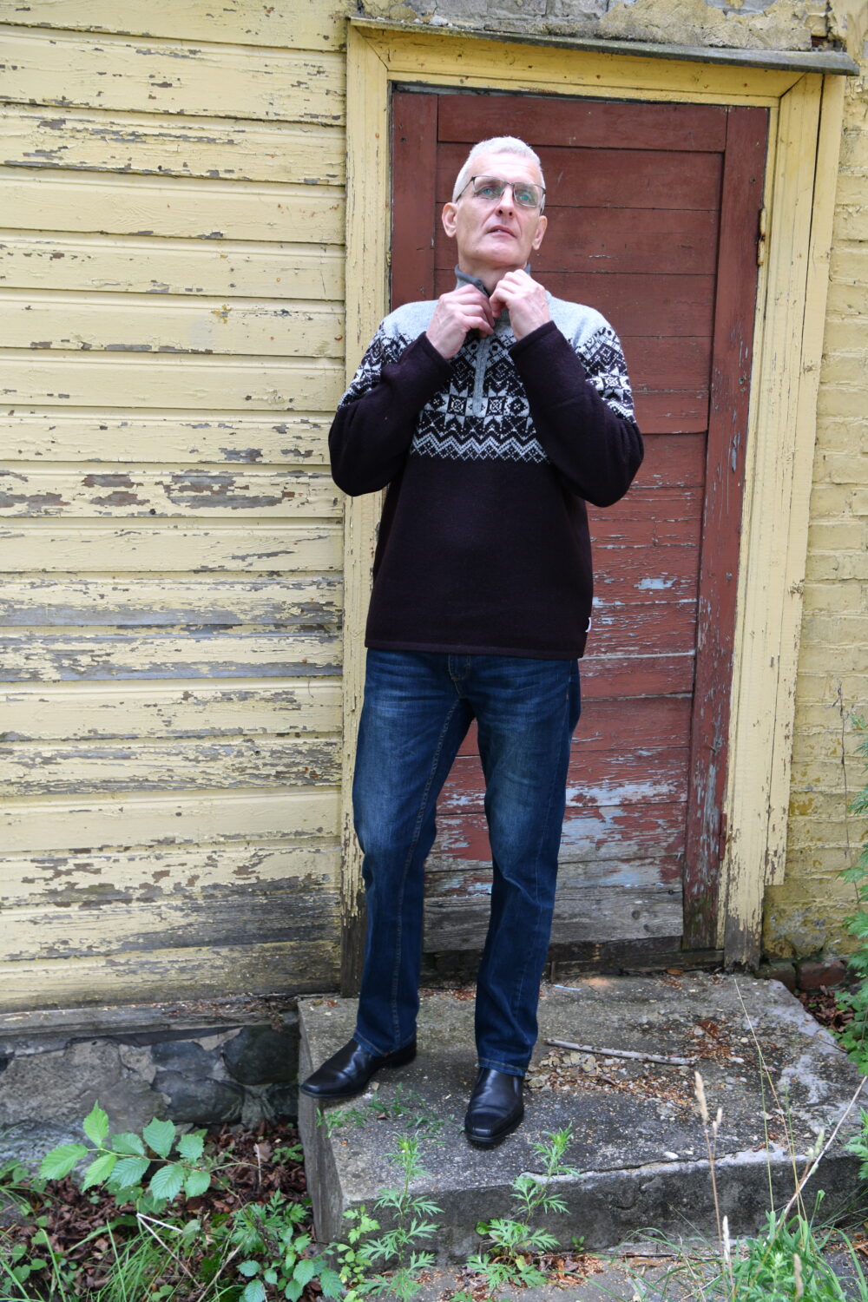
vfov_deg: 50.7
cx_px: 434
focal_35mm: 38
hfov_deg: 35.1
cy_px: 651
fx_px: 1374
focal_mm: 38
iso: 800
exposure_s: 1/90
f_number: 4.8
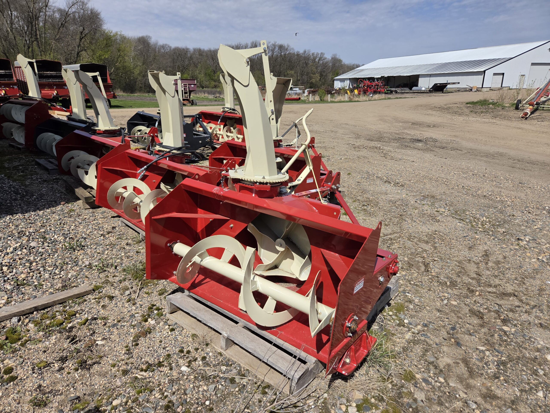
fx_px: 365
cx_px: 275
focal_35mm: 23
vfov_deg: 58.9
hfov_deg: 73.9
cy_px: 206
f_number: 1.8
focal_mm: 5.4
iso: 80
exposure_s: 1/6836
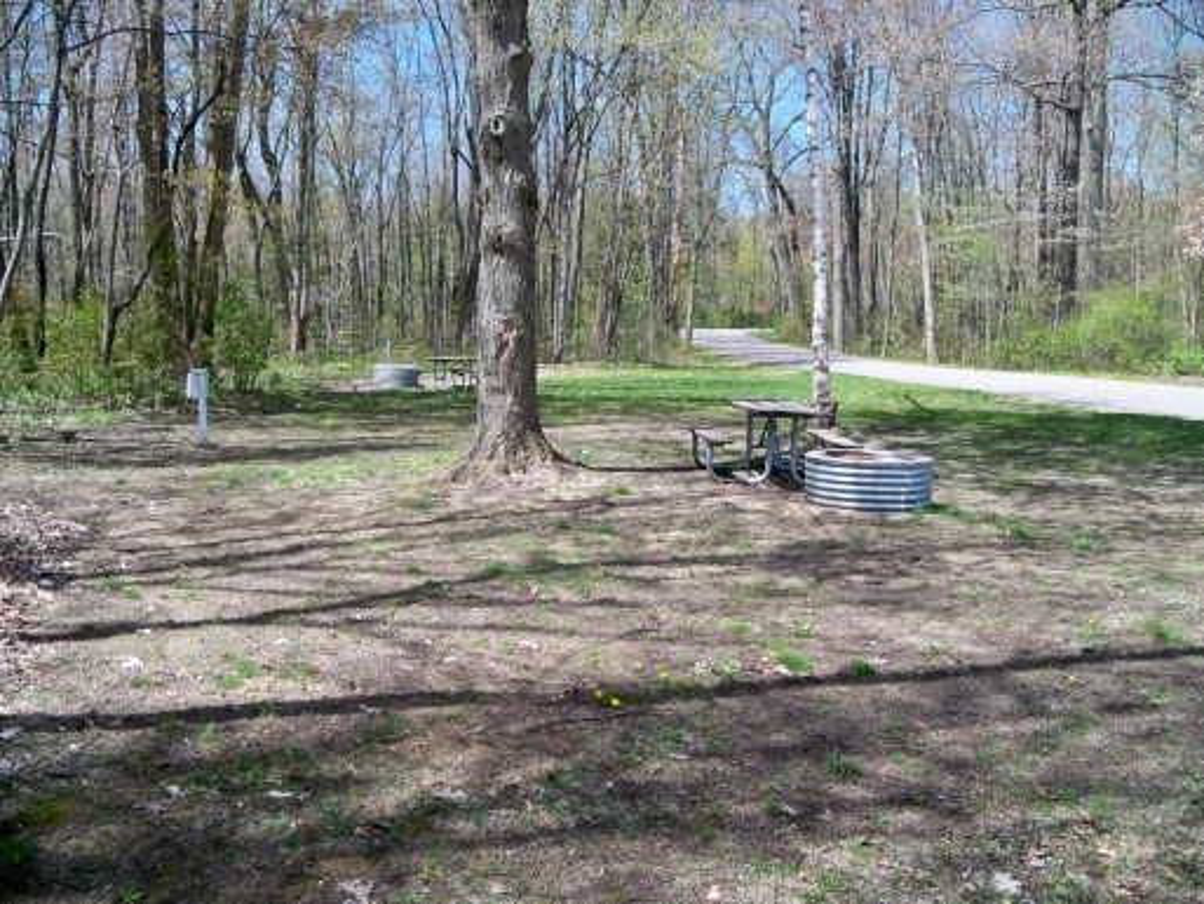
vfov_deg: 40.7
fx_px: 1218
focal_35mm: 35
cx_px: 602
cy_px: 452
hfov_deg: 52.6
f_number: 3.5
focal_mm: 6.2
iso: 100
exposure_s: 1/400
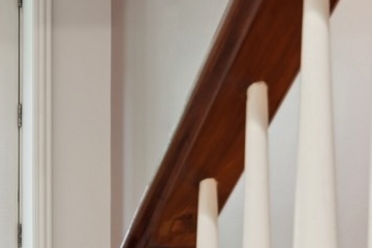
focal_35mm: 90
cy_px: 170
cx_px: -29
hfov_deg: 21.5
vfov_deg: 15.2
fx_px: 930
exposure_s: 1/2.5
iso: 200
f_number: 10
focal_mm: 24
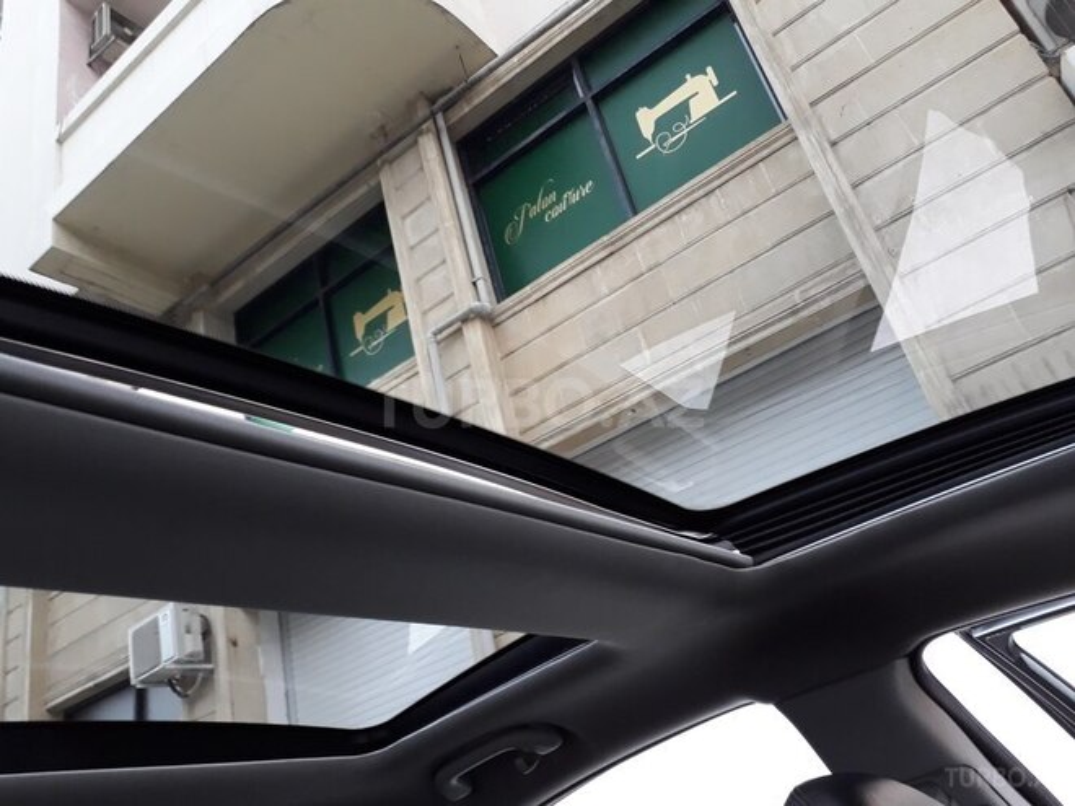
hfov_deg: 65.3
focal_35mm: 27
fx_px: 838
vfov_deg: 51.4
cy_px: 403
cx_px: 538
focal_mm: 3.6
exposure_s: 1/24
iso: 200
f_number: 1.9
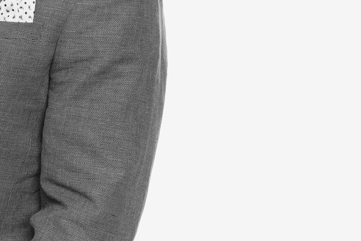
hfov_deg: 14.3
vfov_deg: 10.2
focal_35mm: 134
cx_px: -188
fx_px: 1344
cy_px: 44
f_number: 8
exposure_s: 1/160
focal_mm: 38
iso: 320
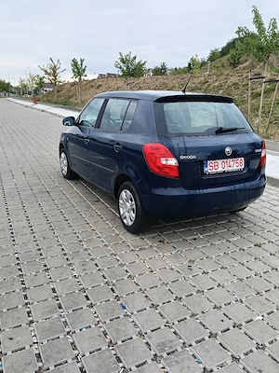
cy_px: 186
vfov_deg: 65.3
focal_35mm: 27
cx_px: 140
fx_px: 290
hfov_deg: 51.4
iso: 50
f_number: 1.8
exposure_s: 1/189
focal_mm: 3.98
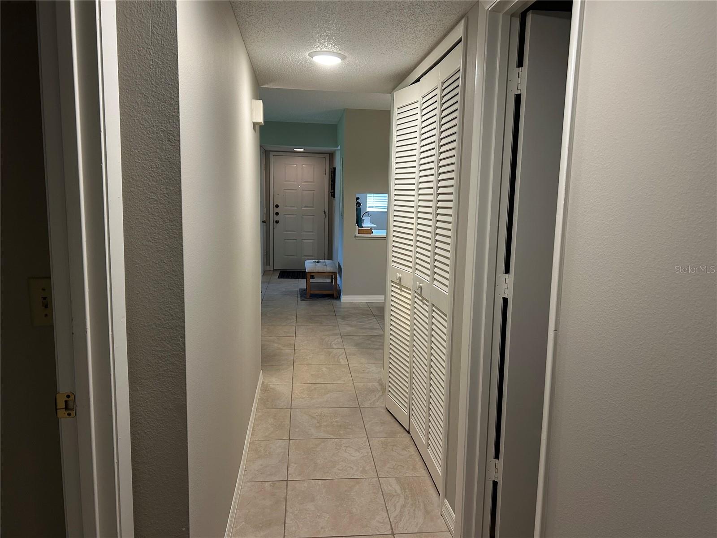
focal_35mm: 26
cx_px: 358
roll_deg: -0.9
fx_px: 539
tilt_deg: -7.8
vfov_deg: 53.1
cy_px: 269
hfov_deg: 67.3
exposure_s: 1/120
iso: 125
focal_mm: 5.7
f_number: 1.5
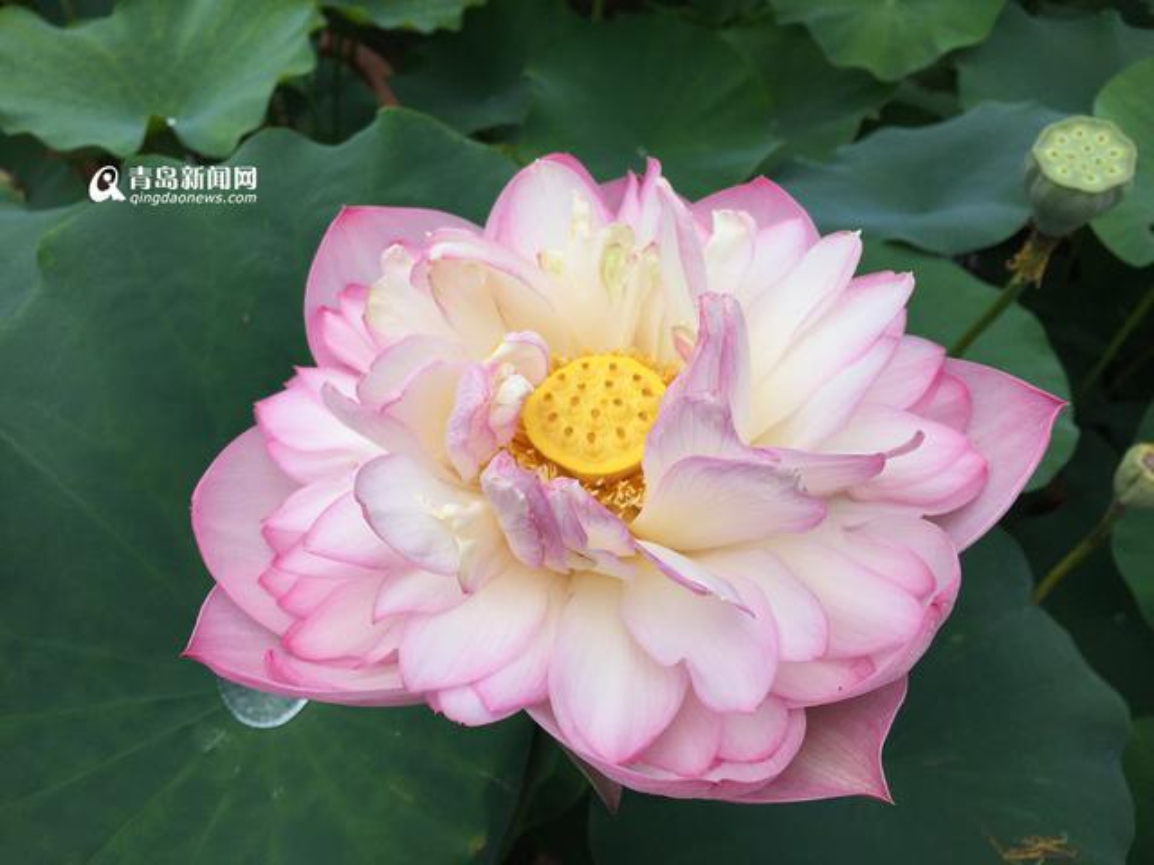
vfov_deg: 48.2
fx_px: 967
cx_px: 577
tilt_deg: -53.4
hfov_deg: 61.7
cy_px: 432
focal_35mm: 29
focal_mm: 4.15
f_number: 2.2
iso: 32
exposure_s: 1/2198
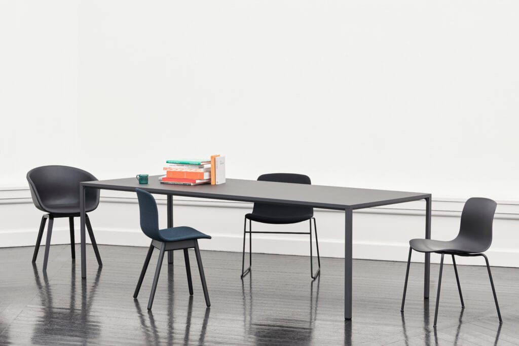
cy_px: 173
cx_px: 260
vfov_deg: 16.1
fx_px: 1226
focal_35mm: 85
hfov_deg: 23.9
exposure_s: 1/160
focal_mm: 85
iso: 400
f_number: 9
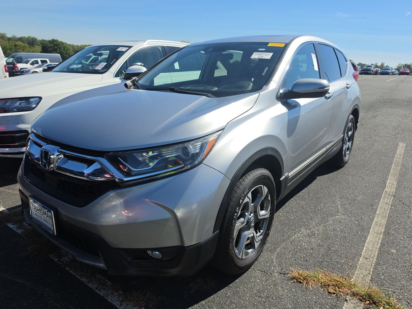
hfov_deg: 73.9
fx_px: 274
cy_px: 154
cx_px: 206
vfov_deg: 58.9
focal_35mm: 23
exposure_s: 1/7940
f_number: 1.4
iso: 49
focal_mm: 6.5
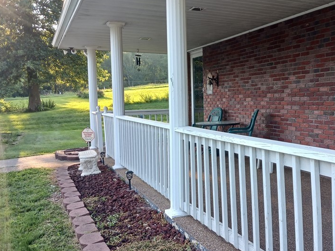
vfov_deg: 36.8
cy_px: 132
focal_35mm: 39
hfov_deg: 46.6
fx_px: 377
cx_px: 239
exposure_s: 1/60
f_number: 1.8
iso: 50
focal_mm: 4
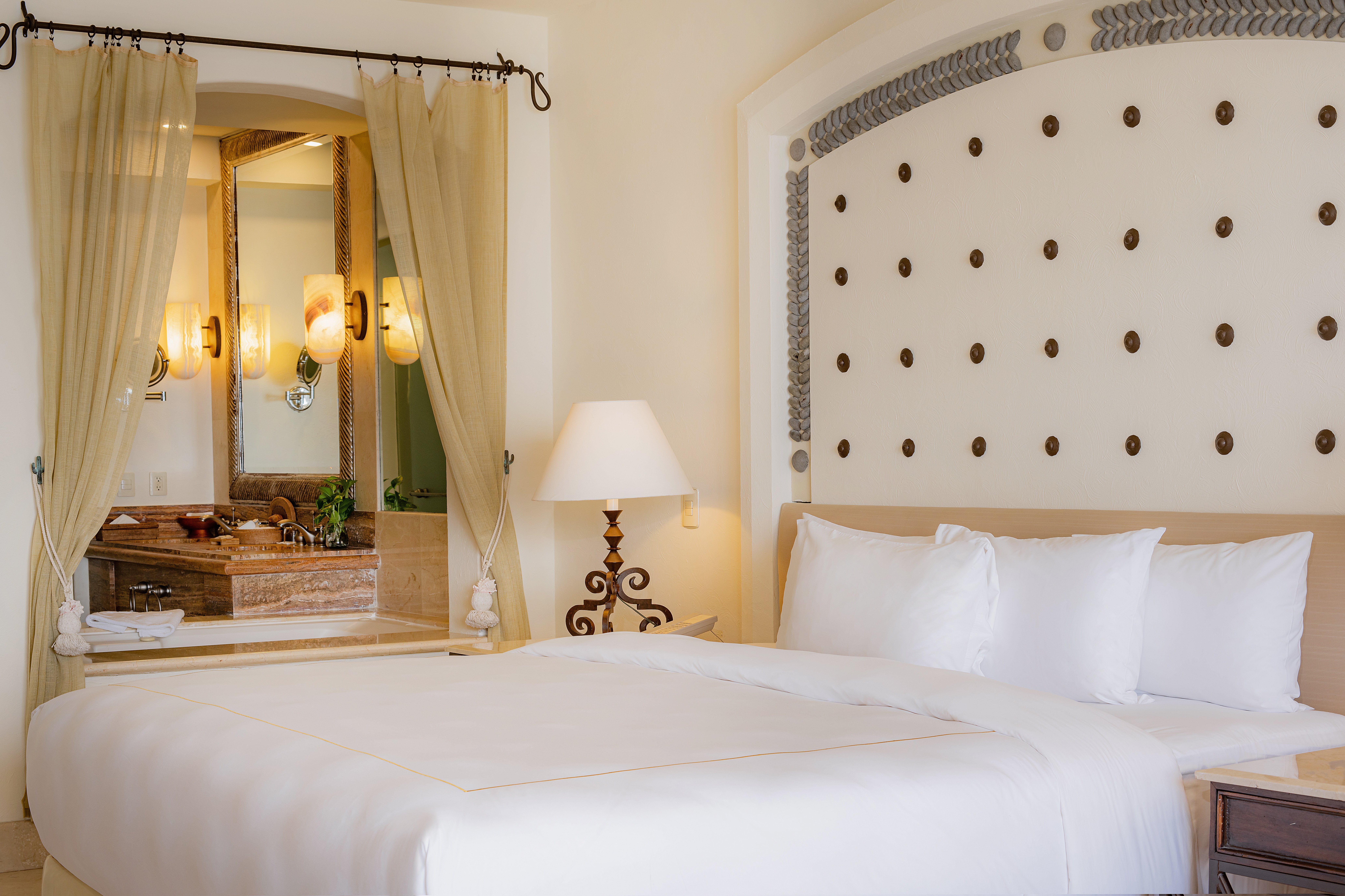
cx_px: 672
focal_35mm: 50
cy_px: 448
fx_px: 1868
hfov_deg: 39.6
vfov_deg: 27.0
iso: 64
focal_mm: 50
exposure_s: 1/10
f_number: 10
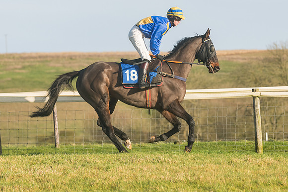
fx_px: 2039
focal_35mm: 255
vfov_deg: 5.4
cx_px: 144
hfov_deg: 8.1
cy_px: 96
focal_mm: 170
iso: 400
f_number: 5
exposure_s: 1/4000
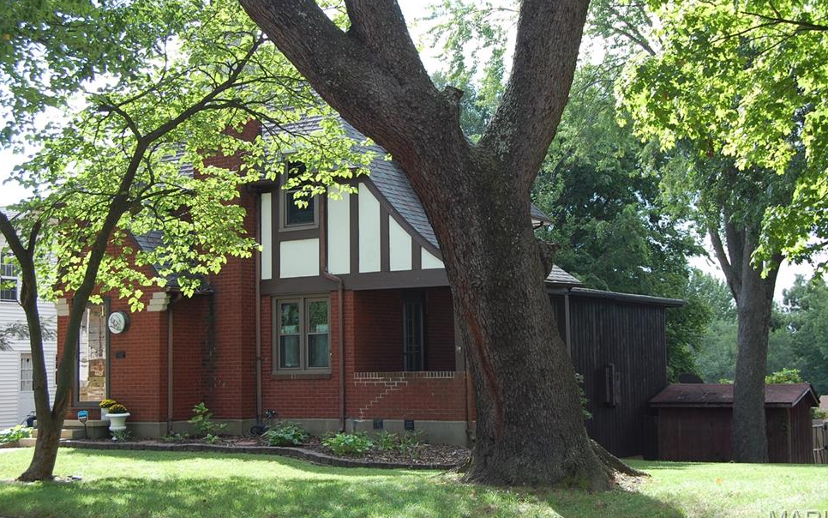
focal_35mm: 55
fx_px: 1241
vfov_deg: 23.6
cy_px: 246
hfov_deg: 36.9
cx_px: 414
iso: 220
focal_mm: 34
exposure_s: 1/125
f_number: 5.6
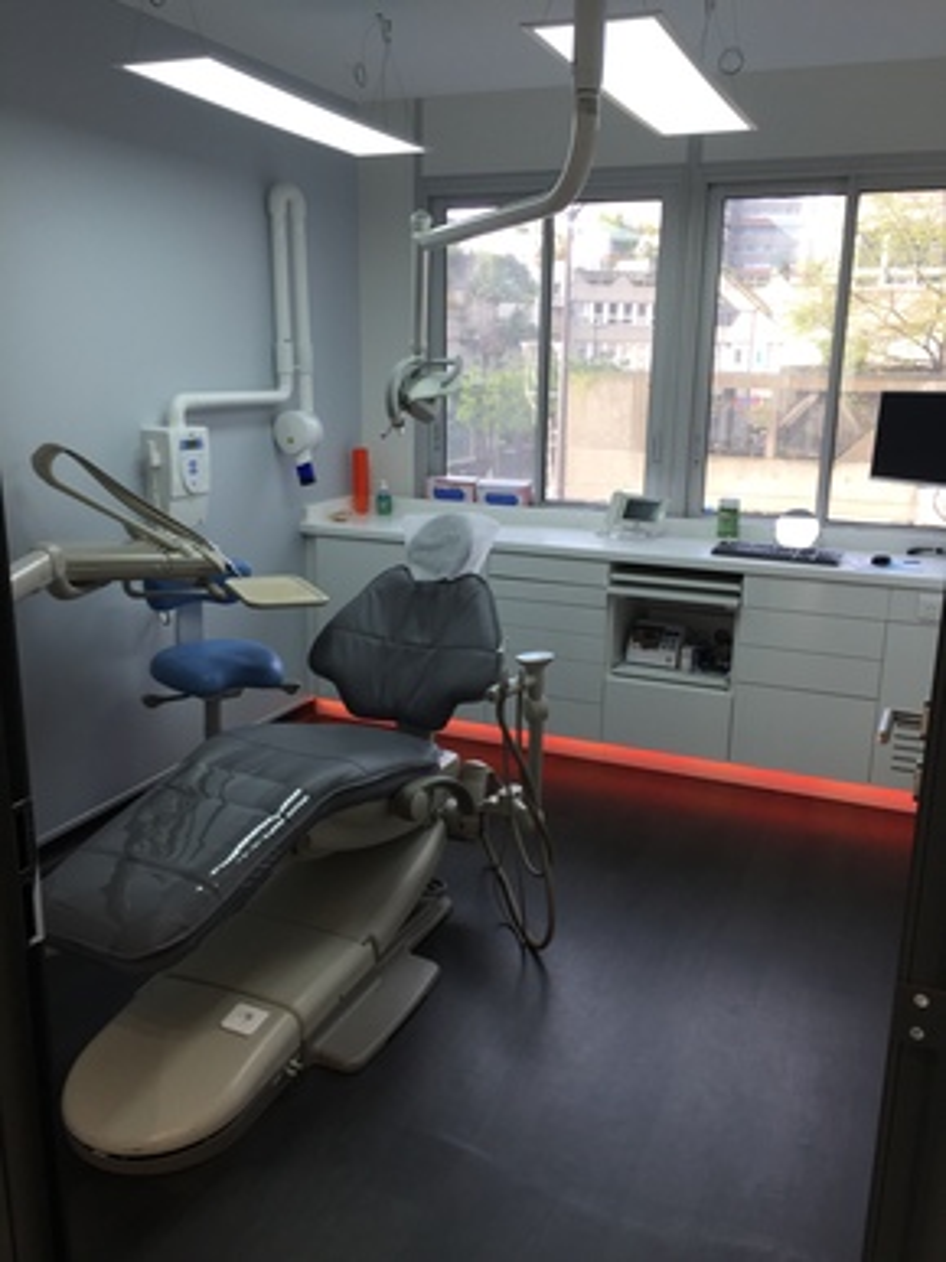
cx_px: 473
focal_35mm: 29
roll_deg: -1.6
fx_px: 1057
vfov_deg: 61.7
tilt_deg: -13.2
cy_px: 631
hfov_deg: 48.2
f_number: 2.2
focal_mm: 4.15
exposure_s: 1/100
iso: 32
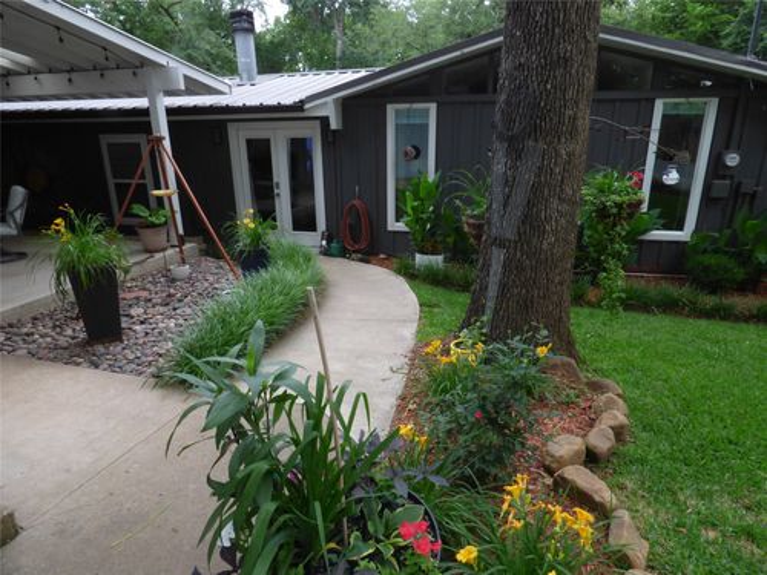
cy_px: 288
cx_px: 384
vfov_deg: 66.0
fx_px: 443
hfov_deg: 81.7
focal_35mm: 20
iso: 200
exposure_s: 1/60
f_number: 5
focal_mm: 3.58
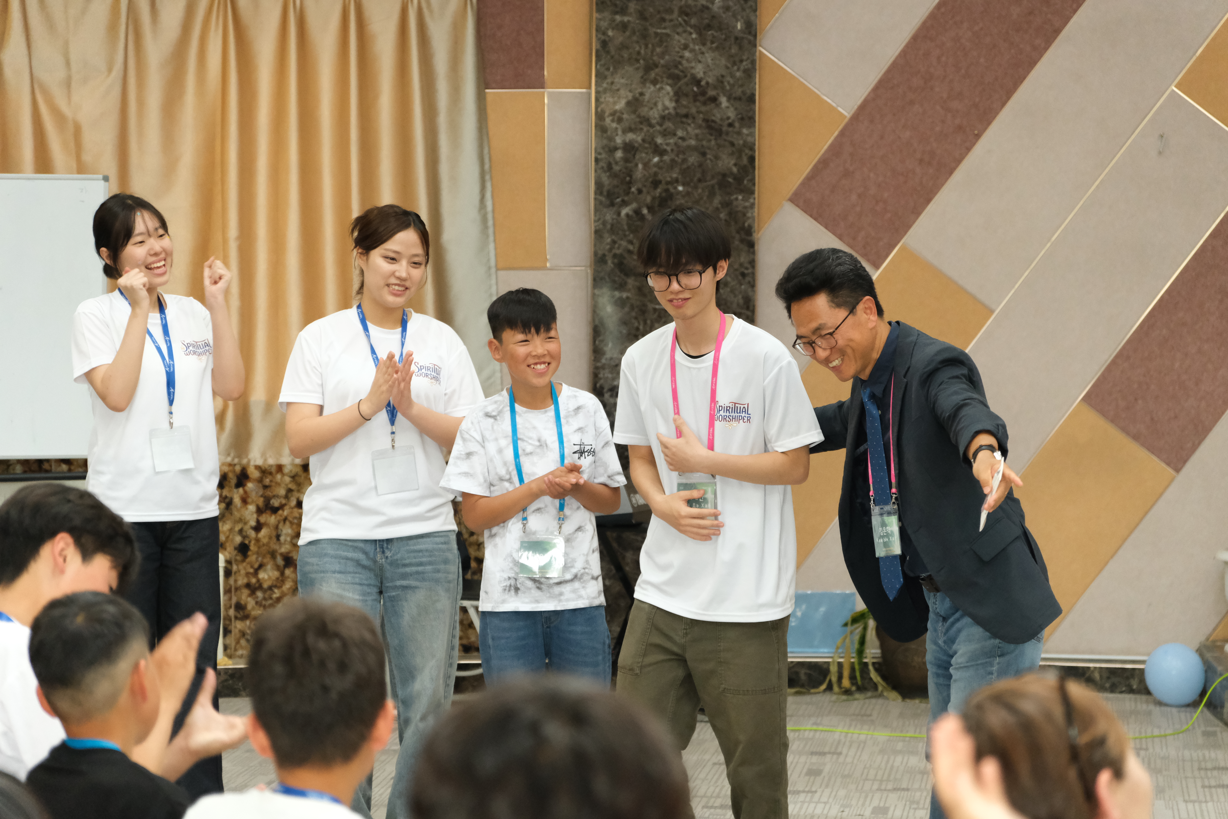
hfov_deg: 19.5
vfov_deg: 13.0
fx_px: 3581
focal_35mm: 105
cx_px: 614
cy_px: 410
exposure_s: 1/250
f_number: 2.8
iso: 4000
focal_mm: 70
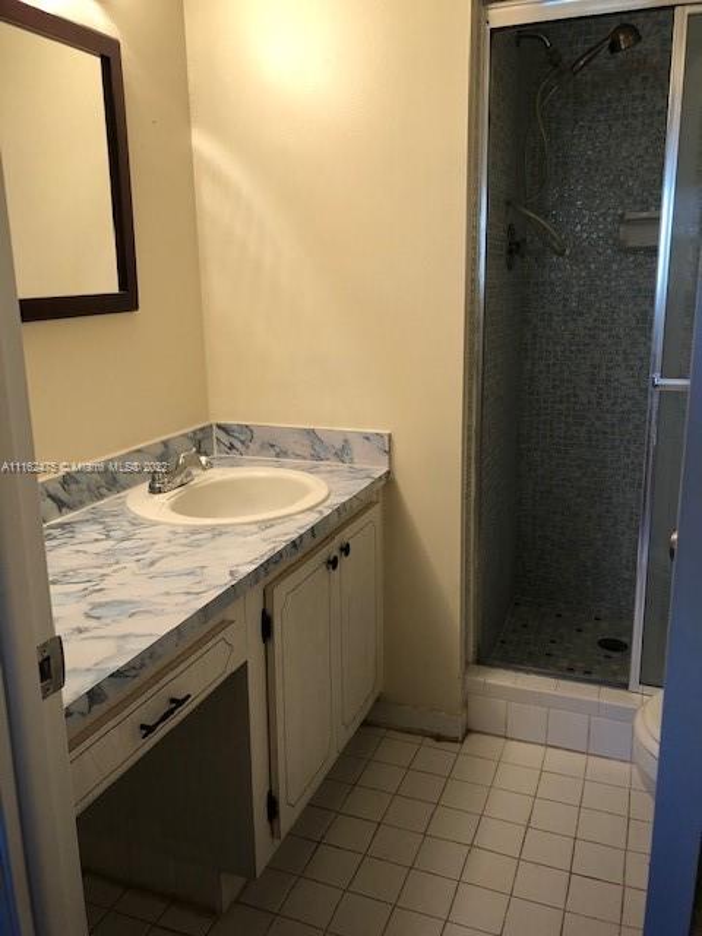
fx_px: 757
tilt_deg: -13.5
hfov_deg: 49.7
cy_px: 468
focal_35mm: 28
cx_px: 351
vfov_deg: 63.4
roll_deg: +0.8
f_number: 1.8
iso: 40
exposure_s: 1/24
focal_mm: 3.99
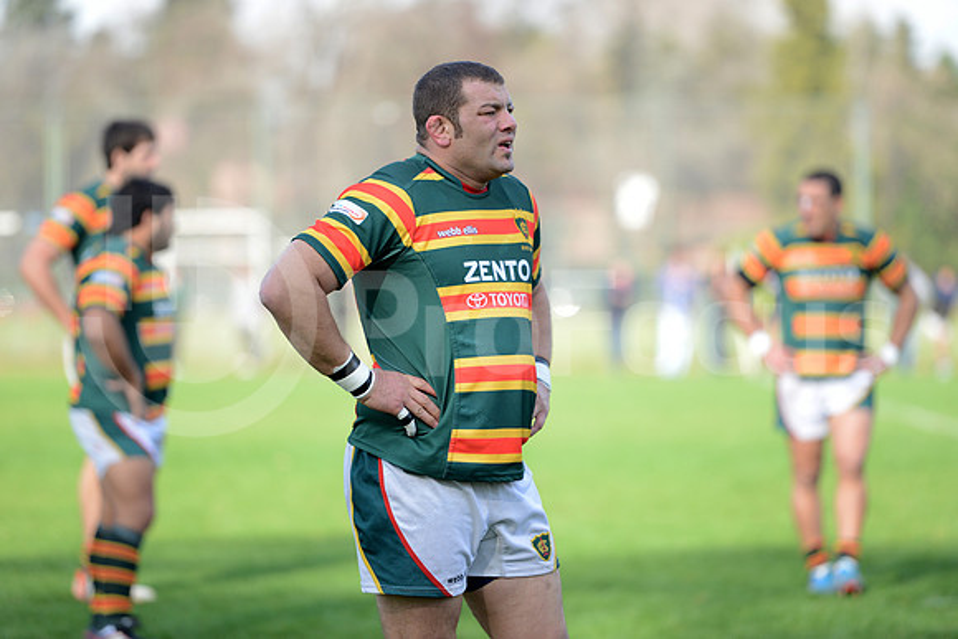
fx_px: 5190
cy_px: 320
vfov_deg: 7.0
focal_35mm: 195
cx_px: 479
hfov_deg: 10.5
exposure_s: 1/500
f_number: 2.8
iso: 250
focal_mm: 195
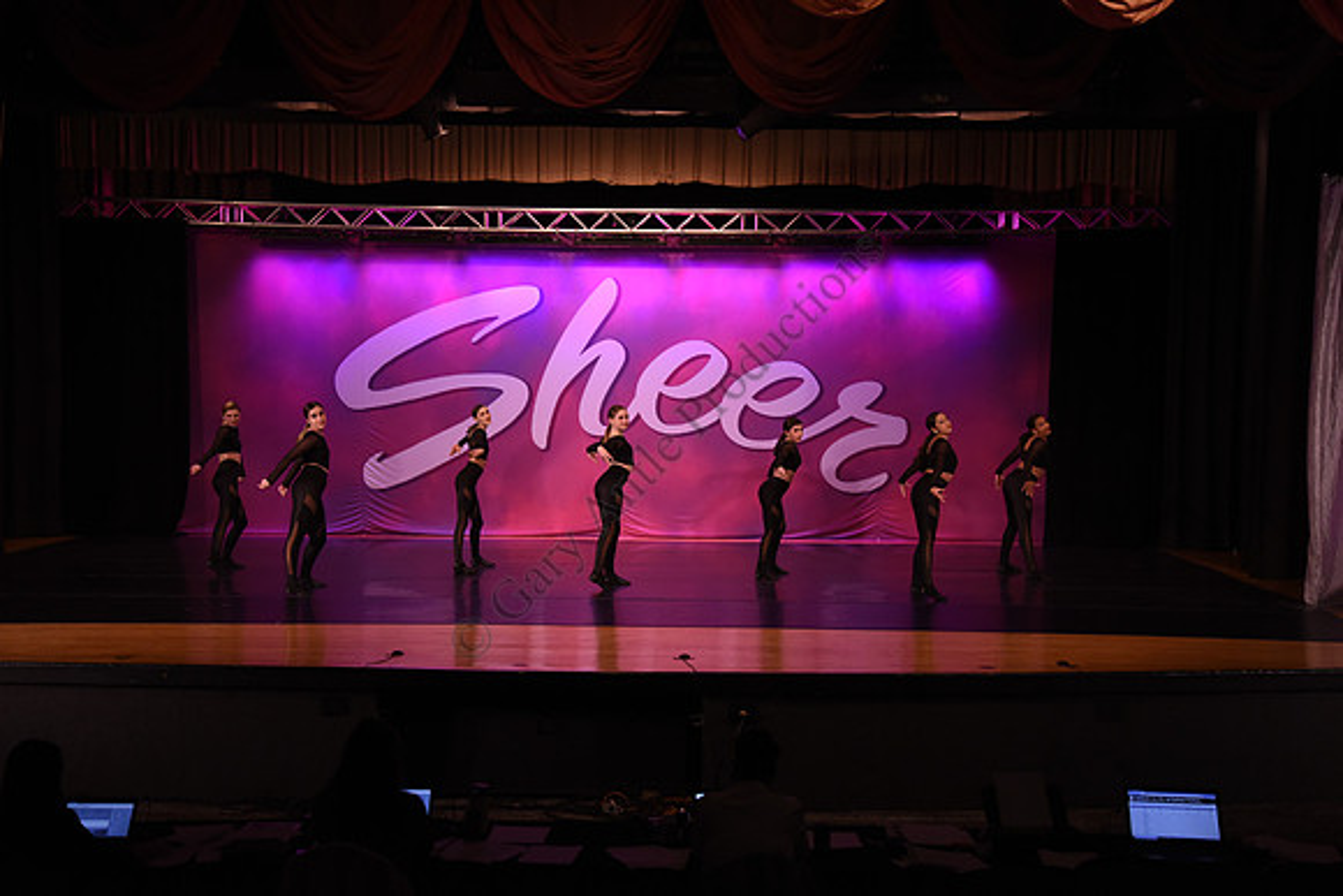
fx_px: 1866
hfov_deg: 39.6
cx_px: 672
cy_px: 448
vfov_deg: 27.0
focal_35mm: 50
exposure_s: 1/320
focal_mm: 50
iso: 2000
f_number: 4.5
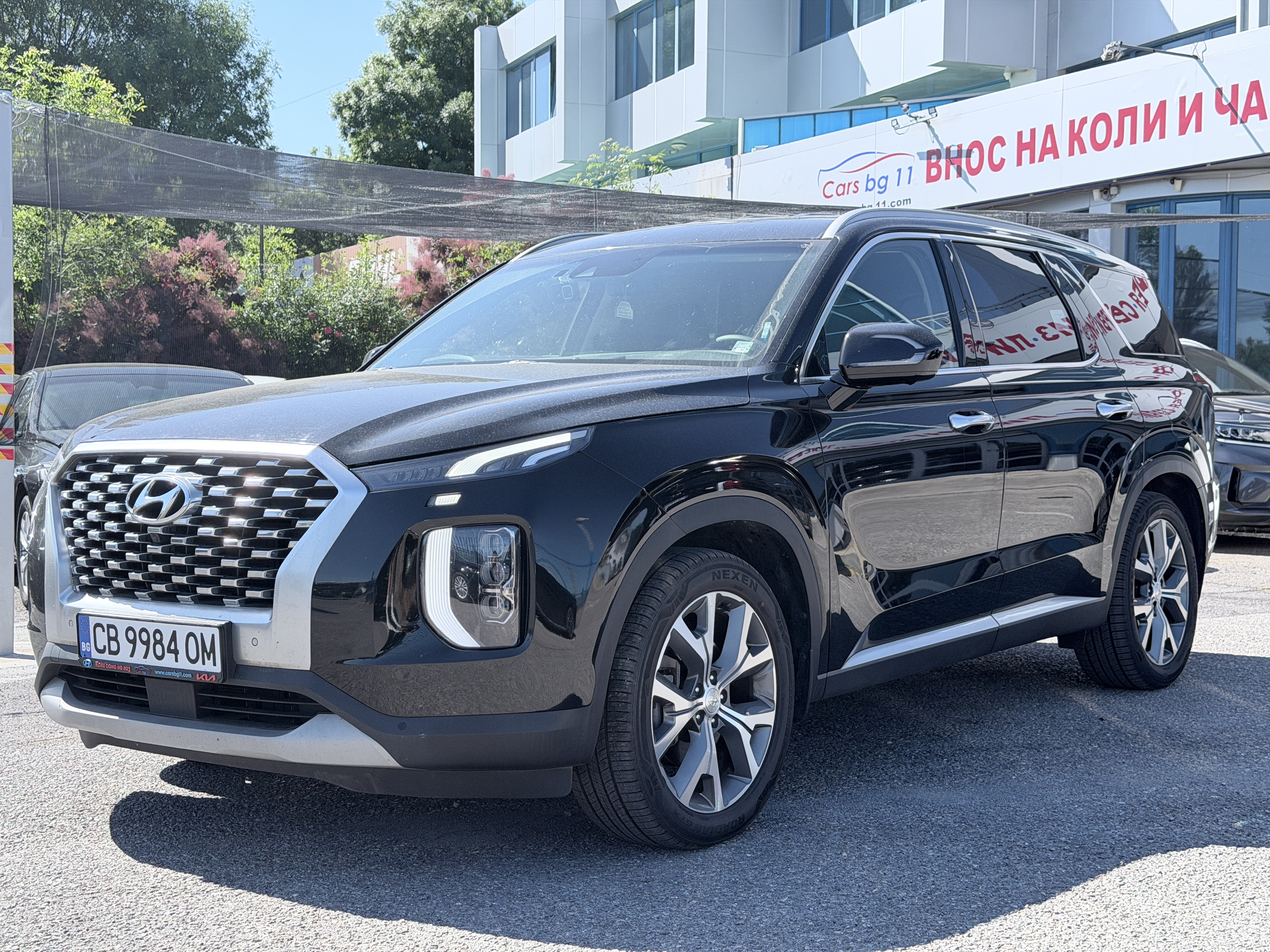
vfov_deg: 30.3
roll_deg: -0.1
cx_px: 635
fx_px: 1761
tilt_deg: -1.6
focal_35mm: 48
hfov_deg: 39.7
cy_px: 476
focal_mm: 6.76
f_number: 1.78
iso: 80
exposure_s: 1/1931
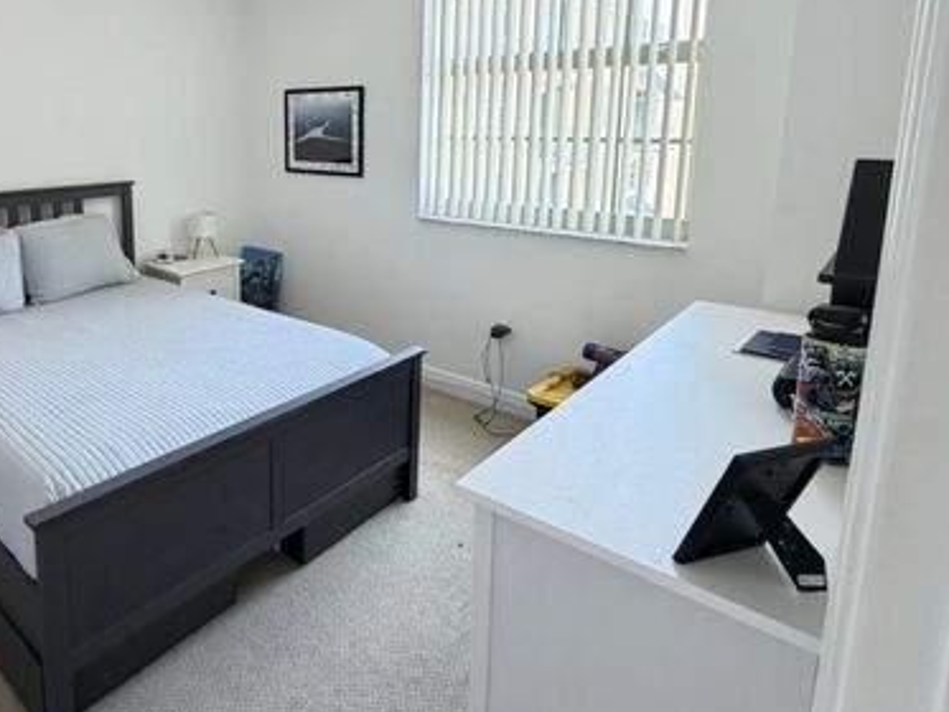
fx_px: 658
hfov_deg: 68.1
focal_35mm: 24
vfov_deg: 55.3
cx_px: 267
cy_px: 219
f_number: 2.2
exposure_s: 1/60
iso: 250
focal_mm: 2.22
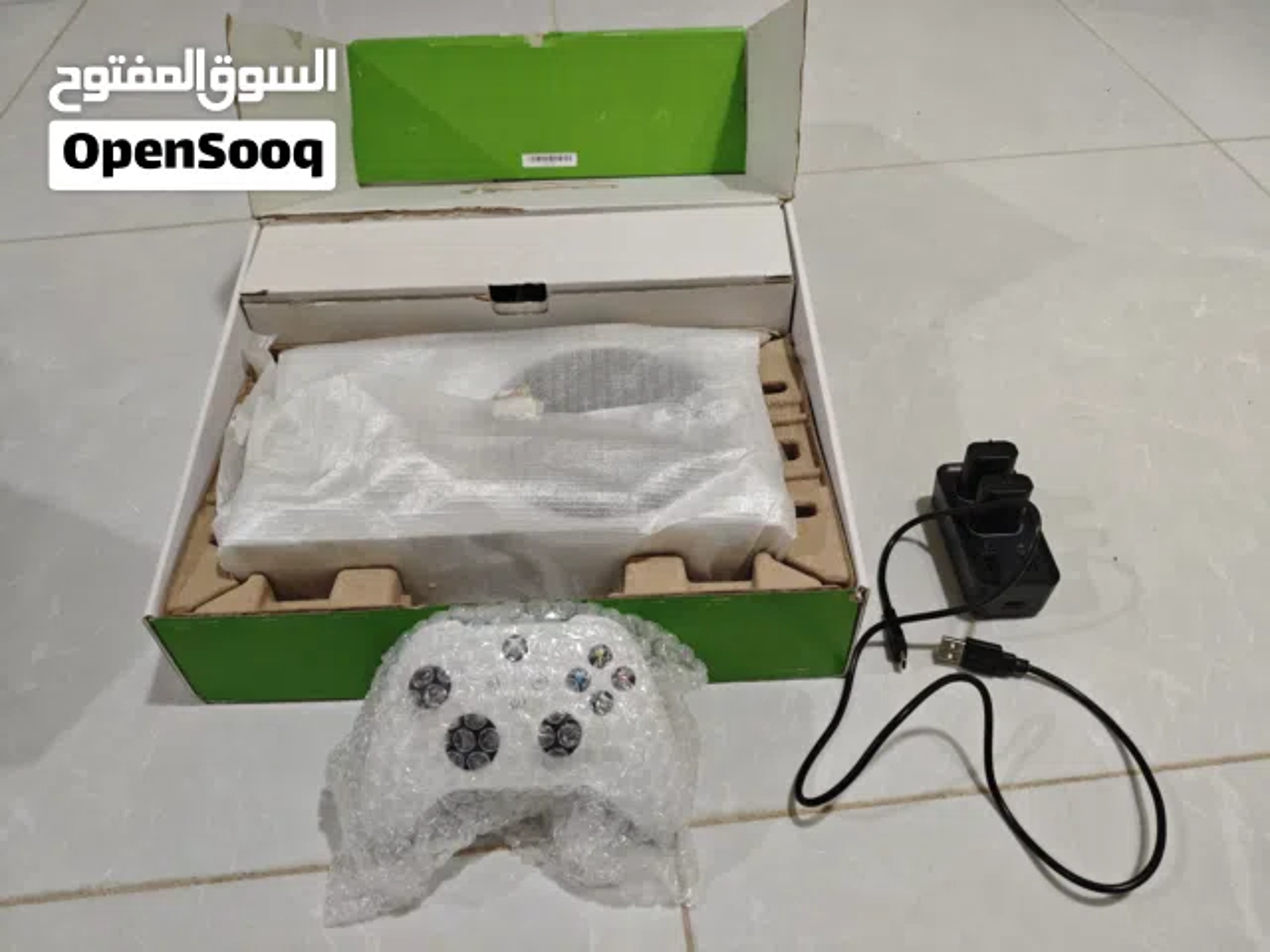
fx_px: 954
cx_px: 635
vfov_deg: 53.1
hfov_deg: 67.3
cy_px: 476
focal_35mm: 26
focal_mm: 4.94
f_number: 1.5
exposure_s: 1/100
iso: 400
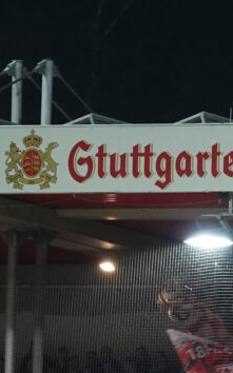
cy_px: 487
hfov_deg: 1.6
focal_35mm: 816
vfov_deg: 2.6
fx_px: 8297
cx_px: 159
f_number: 4
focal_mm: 64.84
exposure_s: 1/50
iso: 800
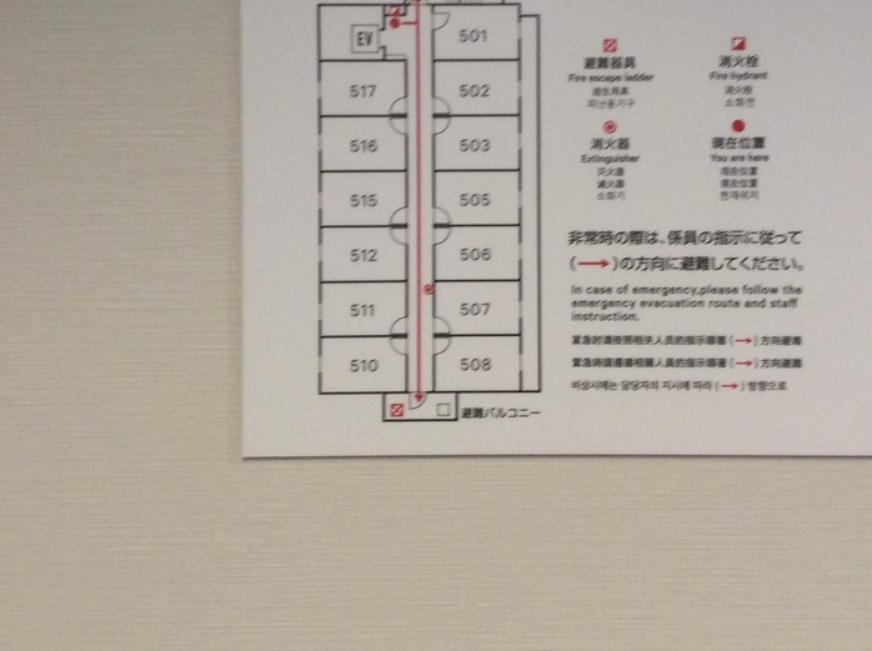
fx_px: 1383
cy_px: 171
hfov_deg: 34.9
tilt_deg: -1.6
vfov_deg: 26.2
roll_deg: -0.3
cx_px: 506
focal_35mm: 55
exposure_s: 1/24
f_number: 2.4
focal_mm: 3.3
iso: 125
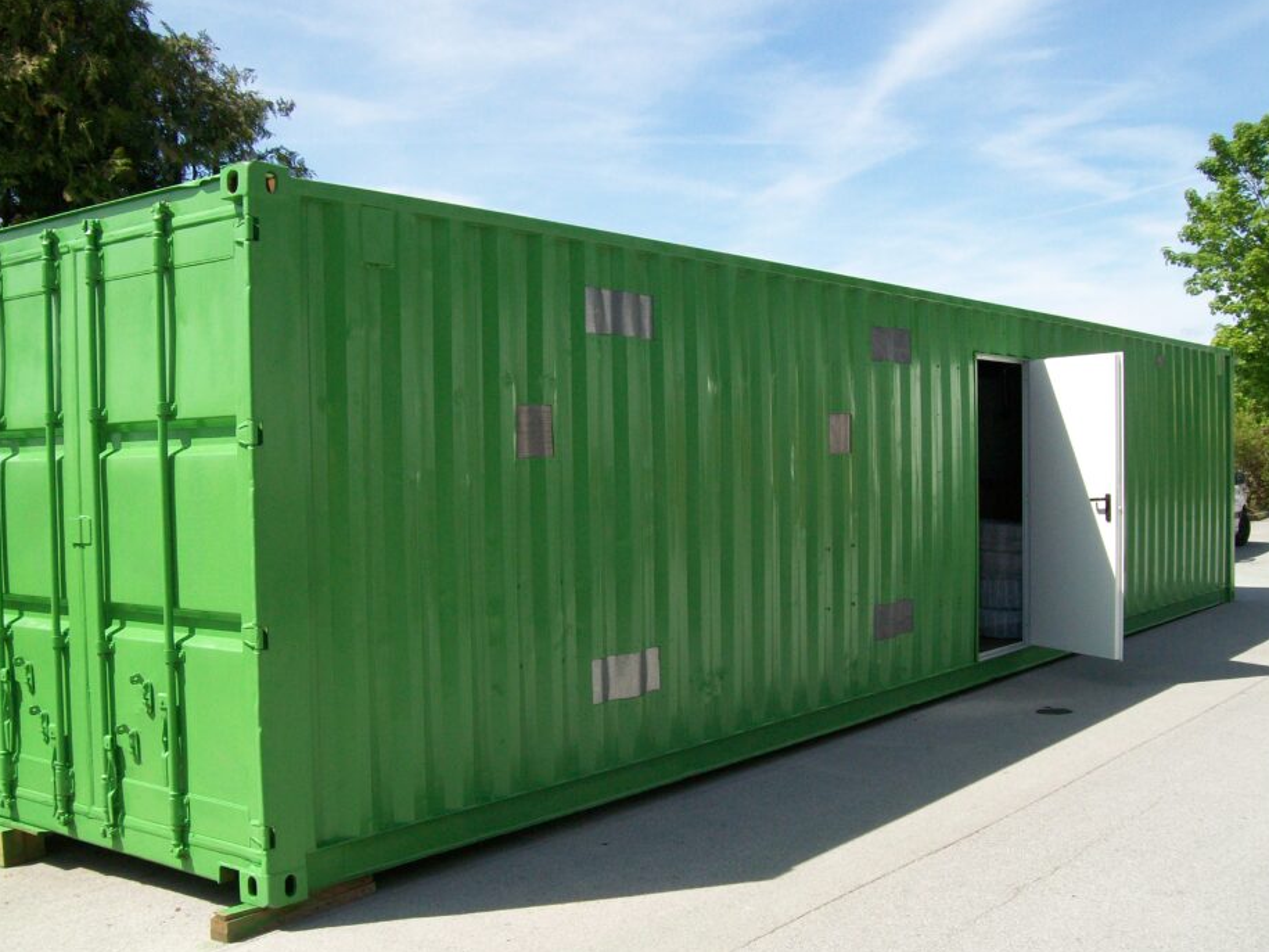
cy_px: 504
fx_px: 1393
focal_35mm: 38
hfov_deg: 48.9
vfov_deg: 37.7
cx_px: 596
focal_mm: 6.1
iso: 64
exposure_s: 1/320
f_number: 4.9
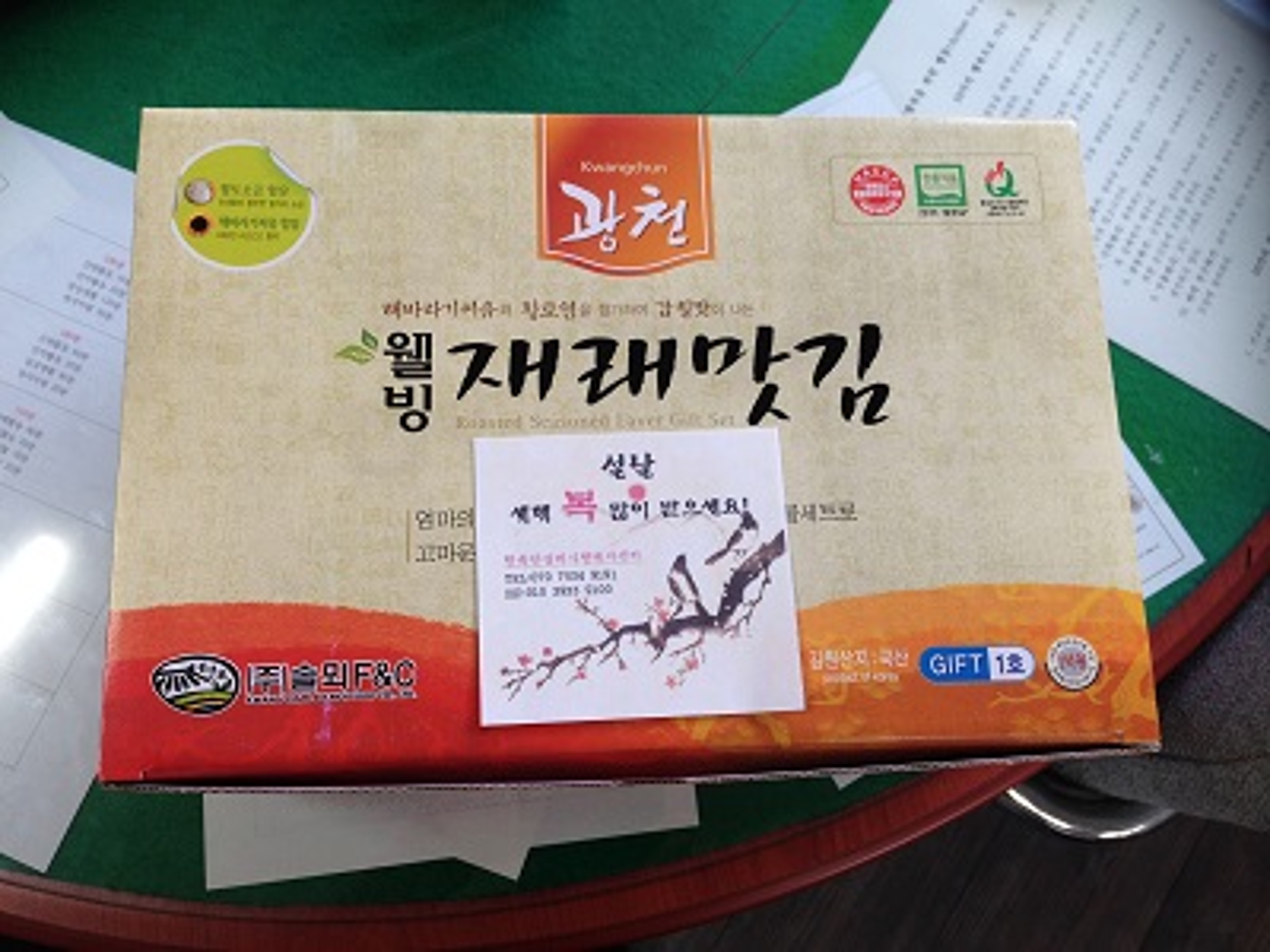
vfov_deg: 42.9
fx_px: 1211
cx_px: 635
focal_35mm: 33
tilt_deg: -74.6
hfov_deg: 55.4
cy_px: 476
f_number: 2.4
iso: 50
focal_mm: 4.12
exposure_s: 1/40
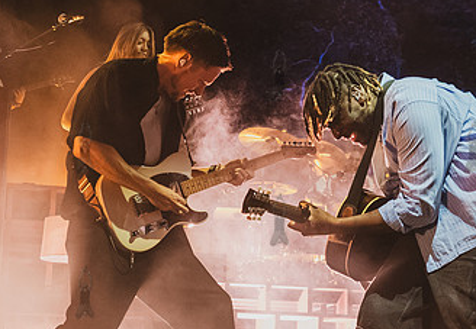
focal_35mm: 91
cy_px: 213
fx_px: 1217
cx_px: 281
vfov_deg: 15.4
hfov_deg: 22.1
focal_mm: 36
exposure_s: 1/400
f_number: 3.5
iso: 6400
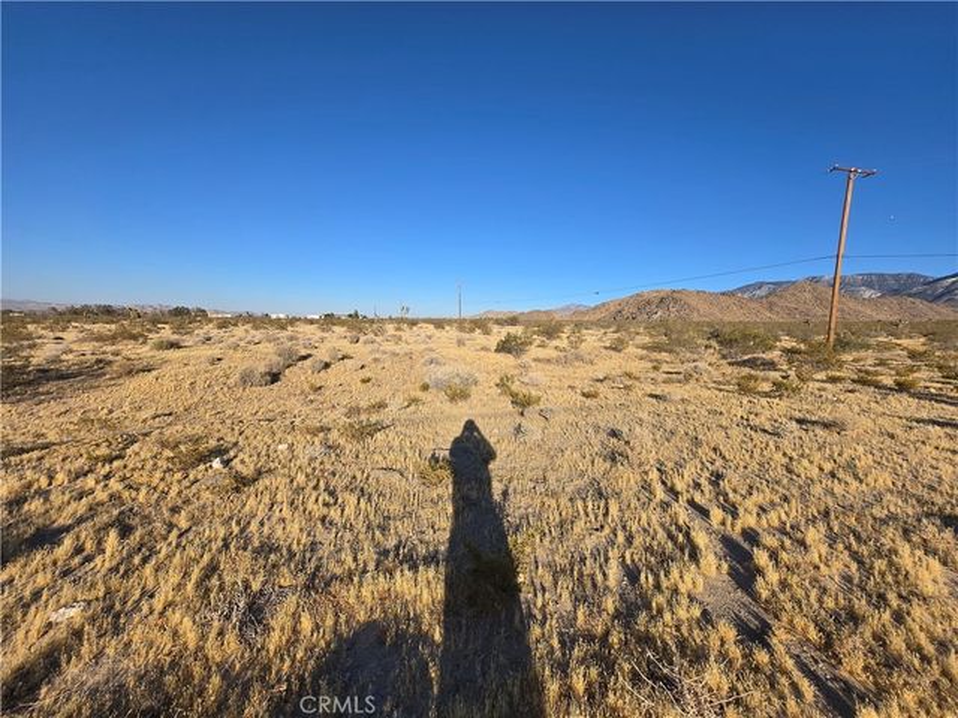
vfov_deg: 89.9
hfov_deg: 106.2
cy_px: 359
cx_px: 479
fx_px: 360
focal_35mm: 13
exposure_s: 1/1365
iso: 25
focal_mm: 1.7
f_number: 2.2
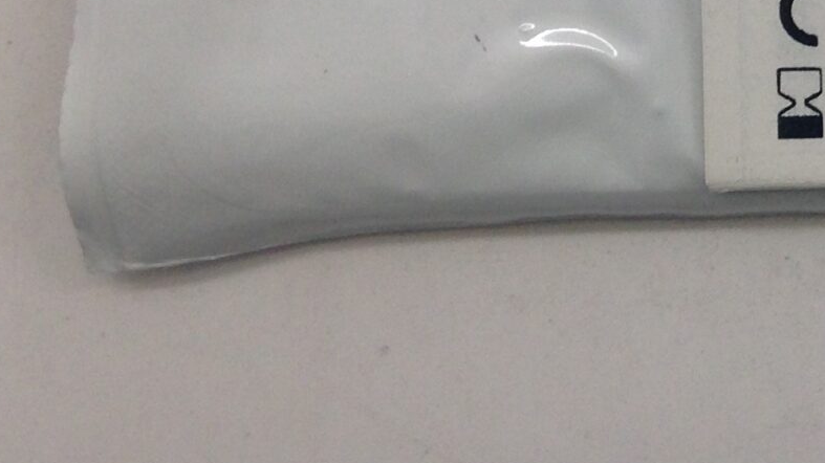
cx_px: 1246
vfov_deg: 10.1
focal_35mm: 117
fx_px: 2559
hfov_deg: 16.6
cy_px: -175
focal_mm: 4.12
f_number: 2.4
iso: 50
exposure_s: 1/60
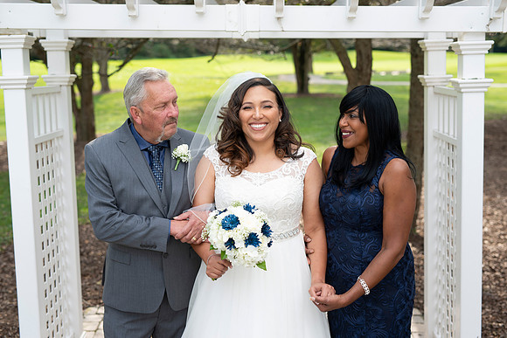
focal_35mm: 50
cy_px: 169
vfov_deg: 27.0
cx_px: 254
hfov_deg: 39.6
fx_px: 704
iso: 100
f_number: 3.2
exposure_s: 1/250
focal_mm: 50
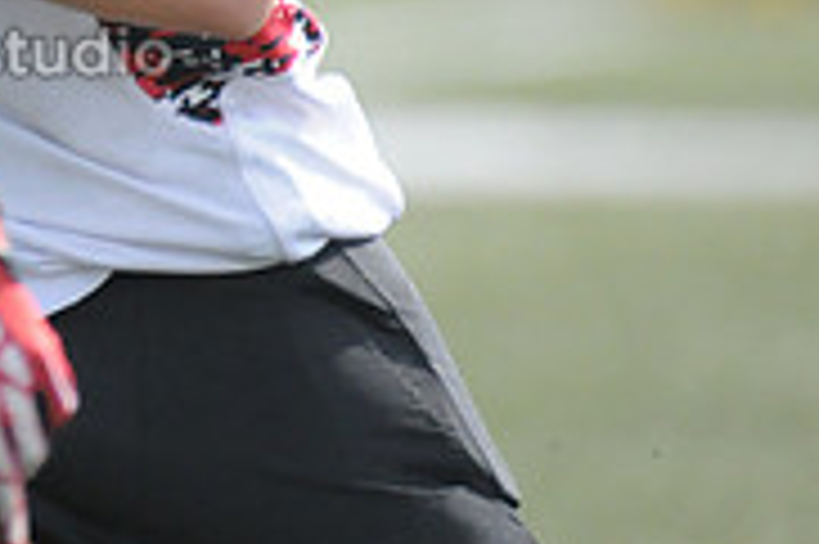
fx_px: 39139
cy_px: -110
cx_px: -310
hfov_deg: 1.2
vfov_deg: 0.8
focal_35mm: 1722
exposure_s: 1/4000
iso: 1600
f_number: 4
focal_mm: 360
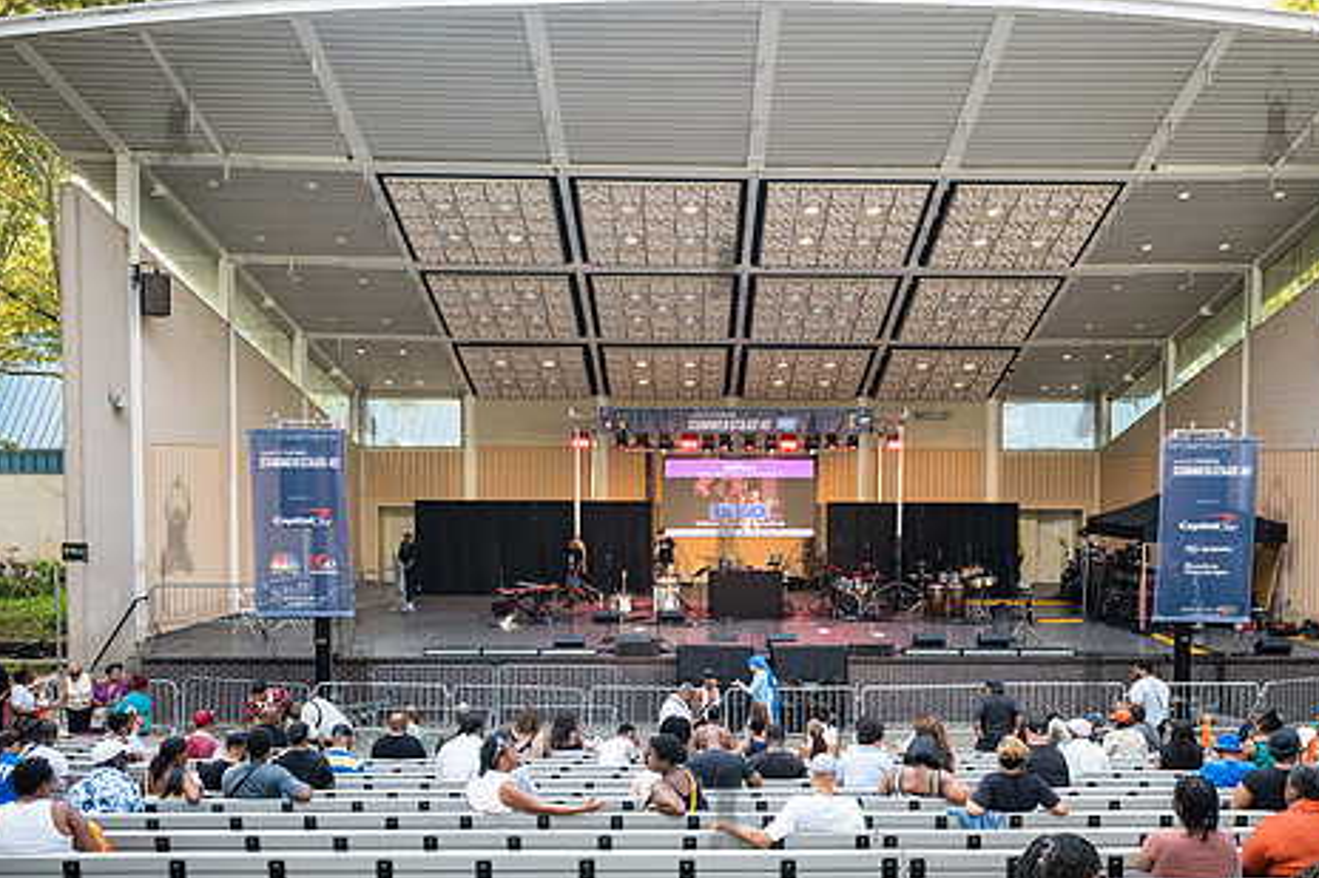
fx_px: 1245
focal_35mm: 34
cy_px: 524
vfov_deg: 38.7
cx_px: 722
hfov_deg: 55.7
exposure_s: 1/400
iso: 1000
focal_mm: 27
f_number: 4.5
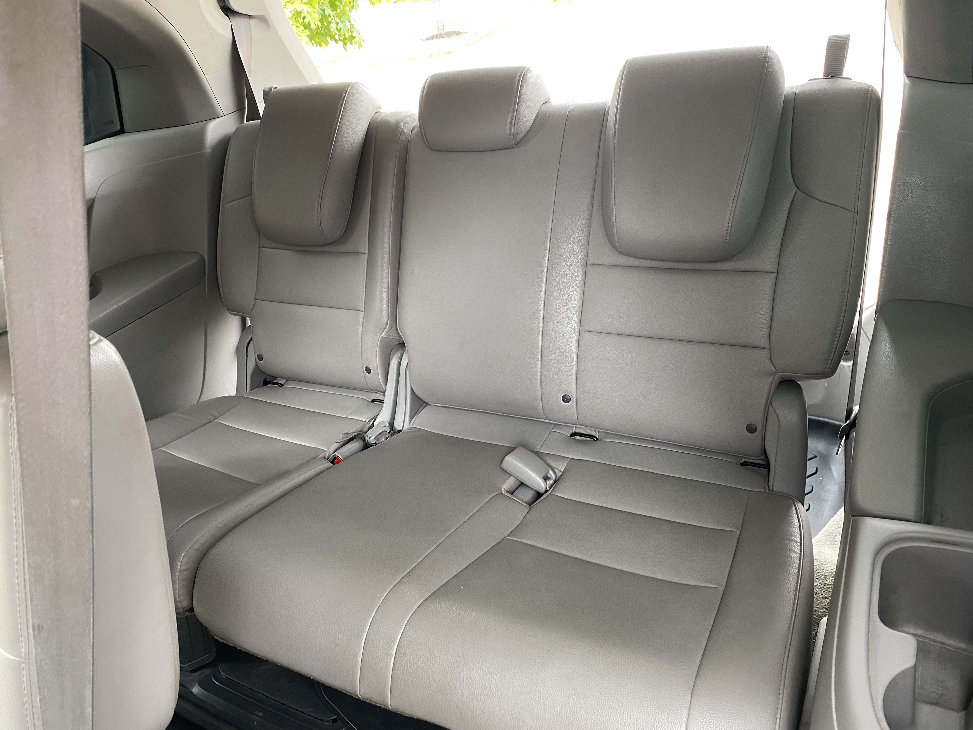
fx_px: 731
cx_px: 486
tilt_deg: -28.5
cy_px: 365
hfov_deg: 67.3
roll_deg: +13.9
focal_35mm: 26
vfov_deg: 53.1
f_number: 1.8
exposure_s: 1/100
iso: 125
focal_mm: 4.25
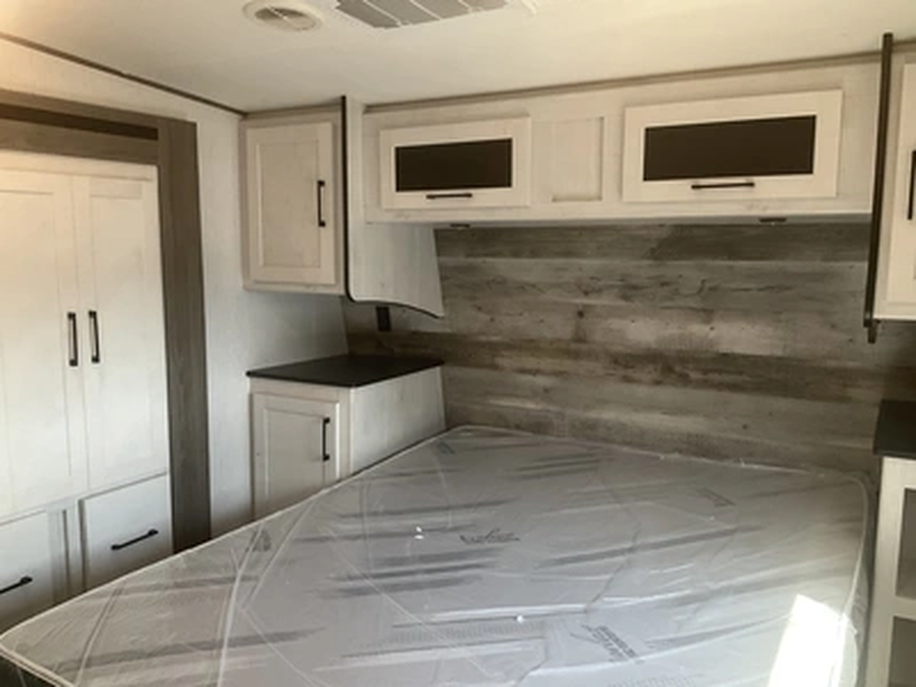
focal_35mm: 29
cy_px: 344
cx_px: 458
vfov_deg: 48.2
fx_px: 767
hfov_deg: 61.7
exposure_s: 1/60
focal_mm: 3
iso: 80
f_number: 1.8
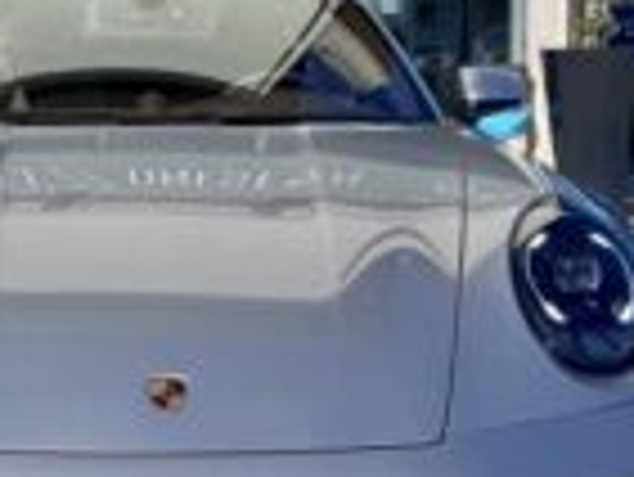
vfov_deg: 20.0
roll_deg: +0.9
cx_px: 162
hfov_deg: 26.3
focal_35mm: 73
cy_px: 106
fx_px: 1338
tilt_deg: -2.0
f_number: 1.78
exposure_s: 1/5348
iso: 80
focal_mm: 6.76
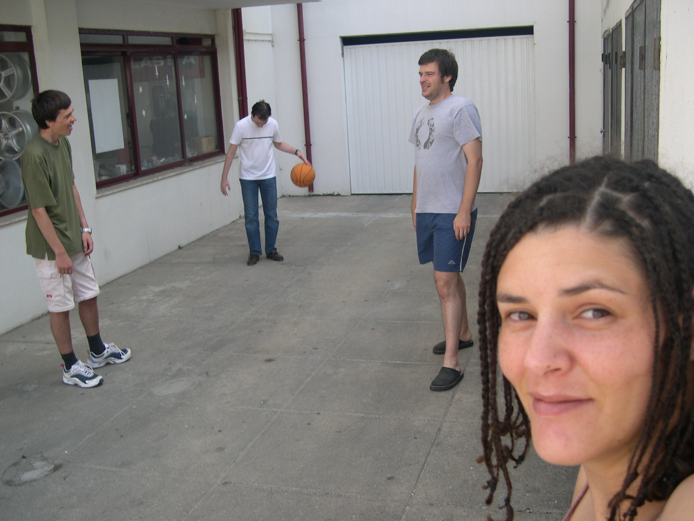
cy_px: 260
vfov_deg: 37.7
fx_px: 762
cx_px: 347
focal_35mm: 38
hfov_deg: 49.0
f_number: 2.8
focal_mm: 8
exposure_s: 1/238
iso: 100
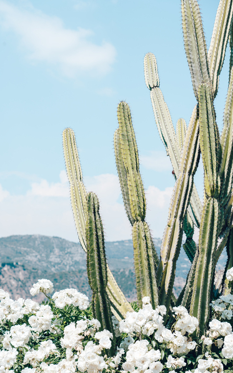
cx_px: 114
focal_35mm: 86
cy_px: 187
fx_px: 874
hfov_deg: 15.2
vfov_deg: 24.1
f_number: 5.6
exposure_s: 1/1000
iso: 100
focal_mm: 84
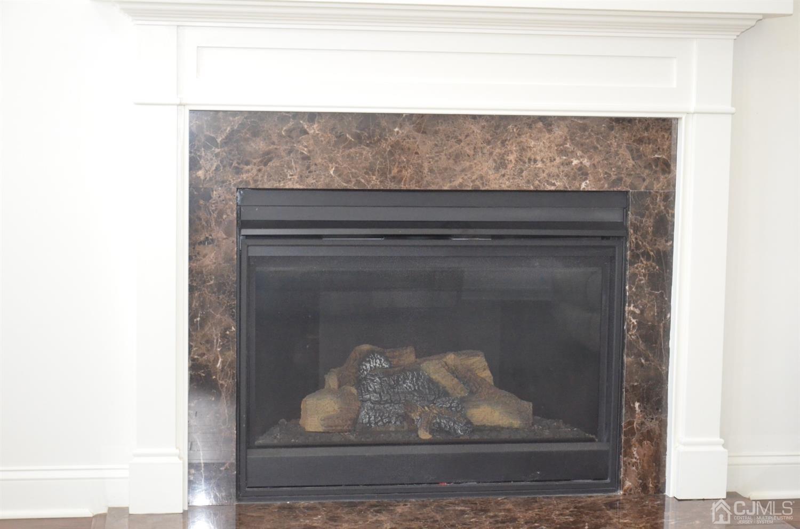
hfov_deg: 32.0
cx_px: 400
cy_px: 264
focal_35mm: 63
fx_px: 1396
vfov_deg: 21.5
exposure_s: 1/200
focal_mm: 42
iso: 4000
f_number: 7.1
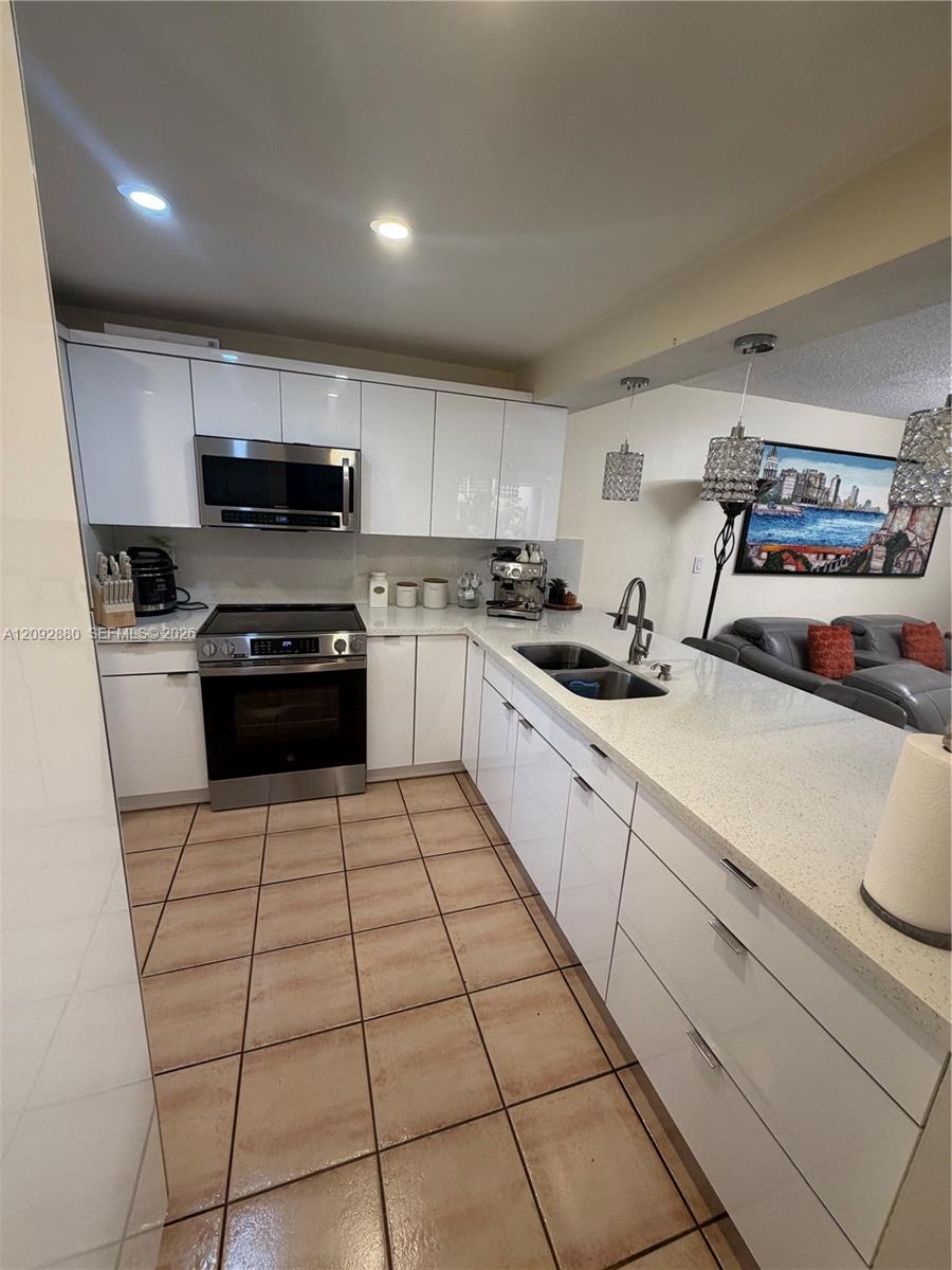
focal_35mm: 14
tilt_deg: -13.9
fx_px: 513
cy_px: 635
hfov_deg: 85.7
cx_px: 476
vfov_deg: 102.1
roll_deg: -3.9
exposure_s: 1/60
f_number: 2.2
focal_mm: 2.22
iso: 160
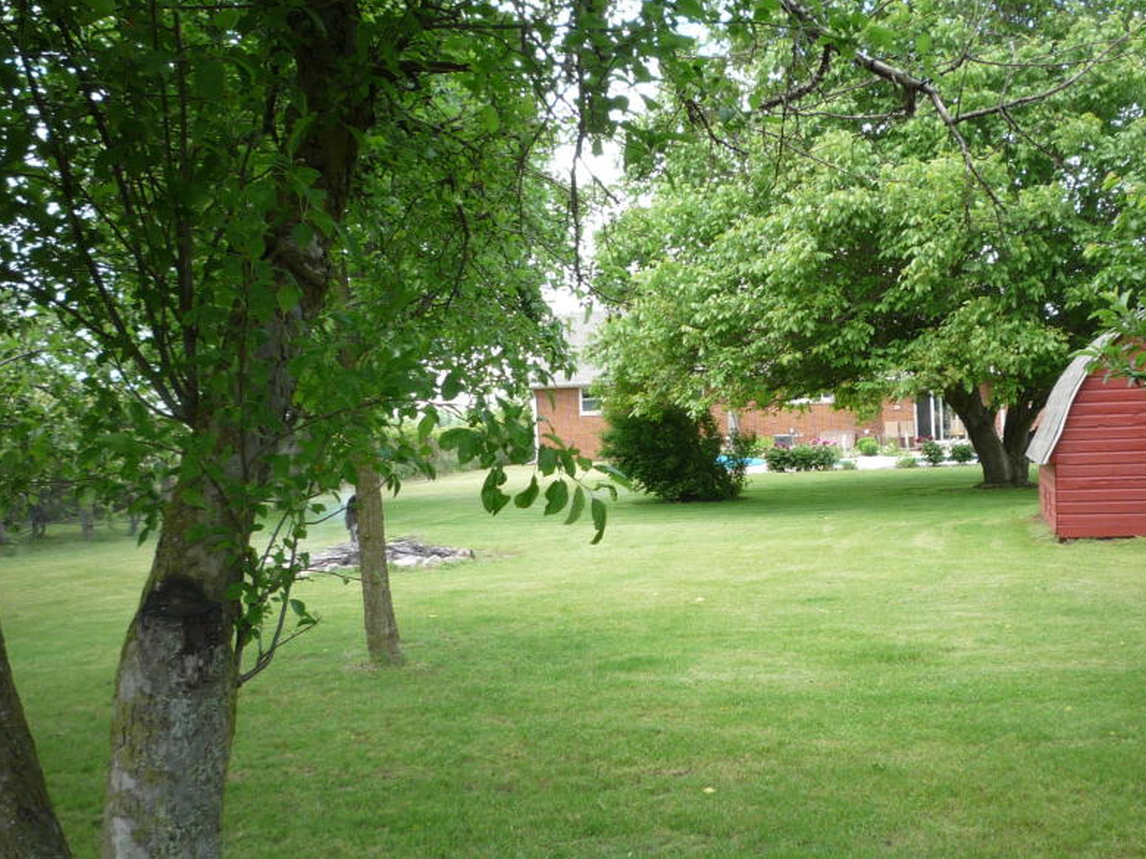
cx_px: 745
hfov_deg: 44.3
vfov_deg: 34.3
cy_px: 496
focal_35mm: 42
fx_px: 1390
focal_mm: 5.2
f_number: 3.5
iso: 100
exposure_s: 1/100
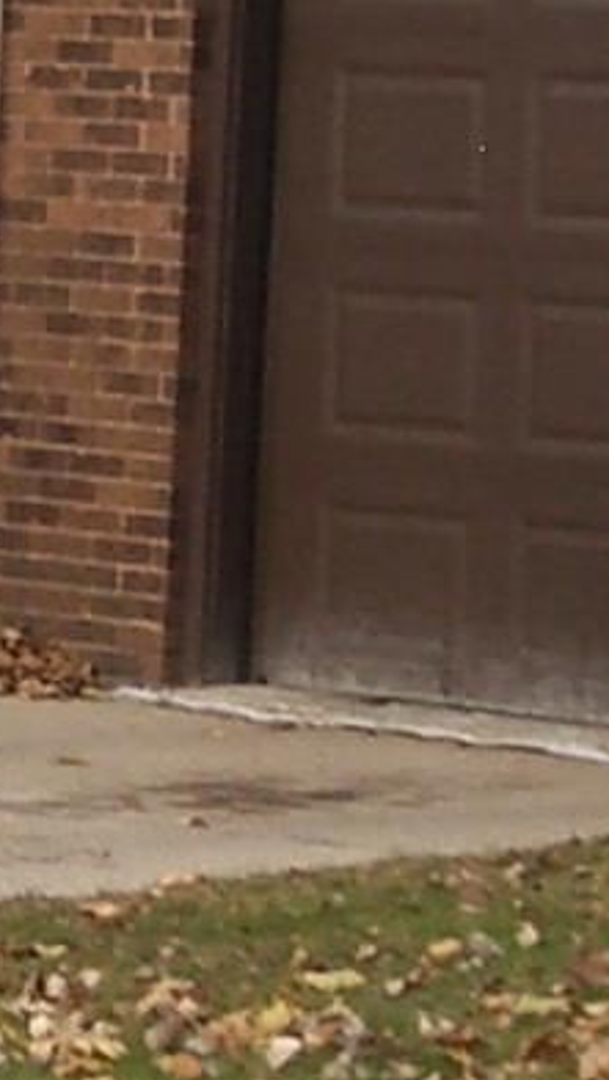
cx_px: -592
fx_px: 7136
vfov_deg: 8.6
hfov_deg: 4.8
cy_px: 284
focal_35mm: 249
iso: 80
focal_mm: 5.8
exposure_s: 1/200
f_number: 4.3
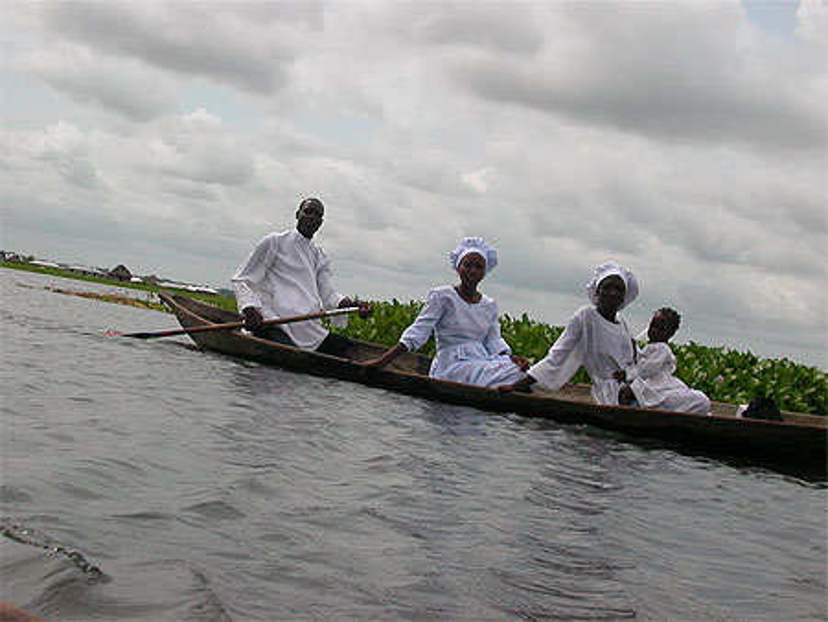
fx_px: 1532
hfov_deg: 30.3
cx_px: 414
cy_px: 311
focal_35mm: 64
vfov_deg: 23.0
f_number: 3.5
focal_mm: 9.7
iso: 100
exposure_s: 1/1522
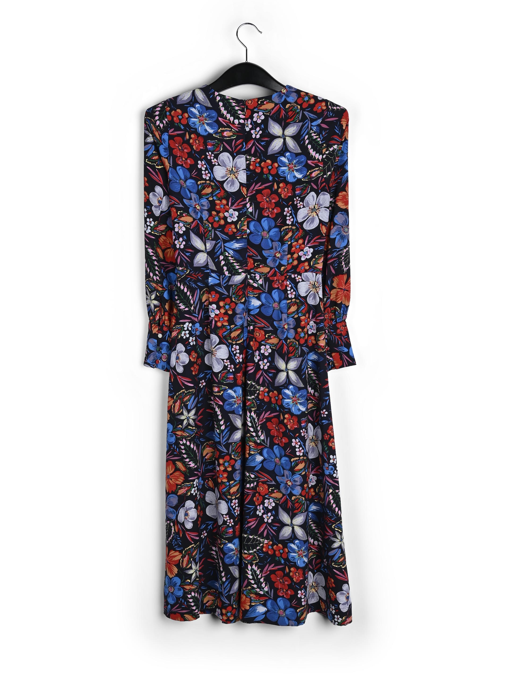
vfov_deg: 33.8
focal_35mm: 57
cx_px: 247
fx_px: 1124
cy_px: 359
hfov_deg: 25.7
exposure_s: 1/125
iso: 100
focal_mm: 43
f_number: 11
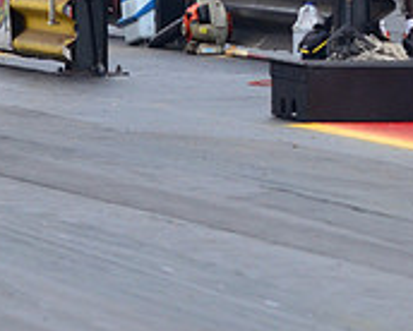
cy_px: -12
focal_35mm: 520
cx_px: -163
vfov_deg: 3.0
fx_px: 6363
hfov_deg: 3.7
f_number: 8
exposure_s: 1/1000
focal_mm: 110
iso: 1000
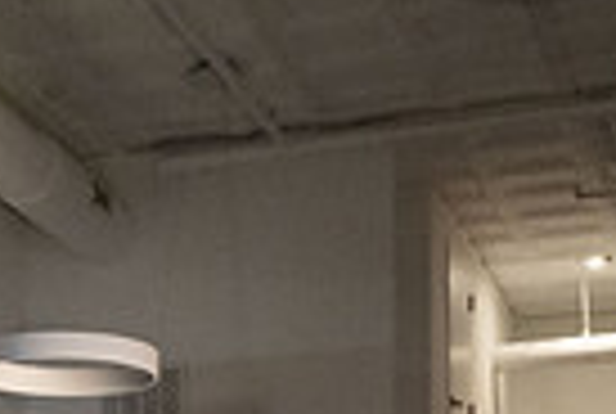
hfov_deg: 16.3
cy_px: 817
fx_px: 2075
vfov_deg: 10.5
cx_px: -79
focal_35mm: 121
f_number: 4
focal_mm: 28
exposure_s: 1/400
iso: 6400
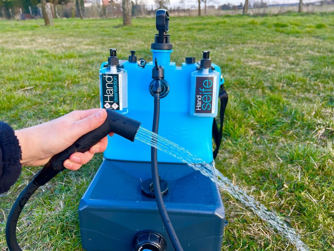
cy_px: 126
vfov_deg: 53.1
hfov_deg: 67.3
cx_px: 167
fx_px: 251
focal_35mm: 26
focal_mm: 5.7
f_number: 1.5
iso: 40
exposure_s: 1/160
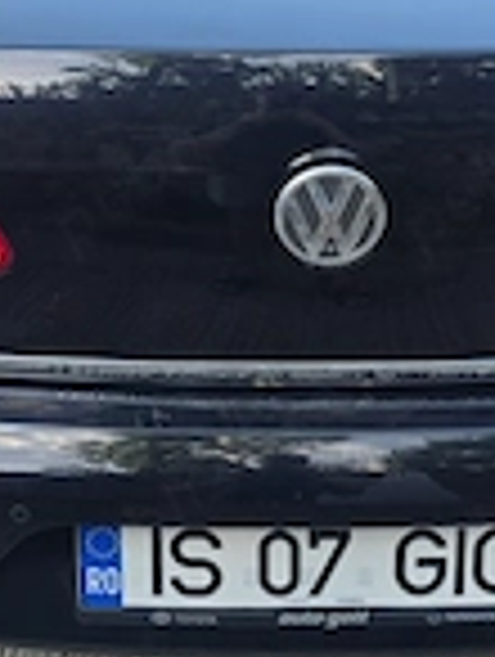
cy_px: 194
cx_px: 288
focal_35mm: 63
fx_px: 1198
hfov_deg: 23.3
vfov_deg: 30.3
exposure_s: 1/180
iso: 32
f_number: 1.7
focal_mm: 6.3
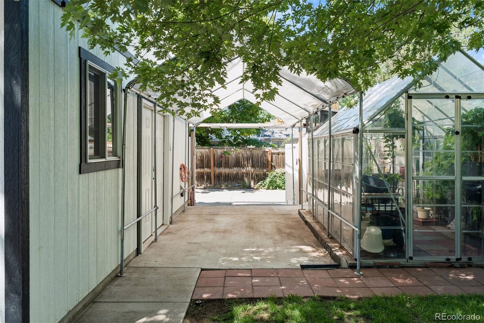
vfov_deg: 46.4
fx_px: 376
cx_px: 242
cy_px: 162
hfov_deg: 65.5
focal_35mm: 28
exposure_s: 1/200
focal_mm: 28
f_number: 8
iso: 400
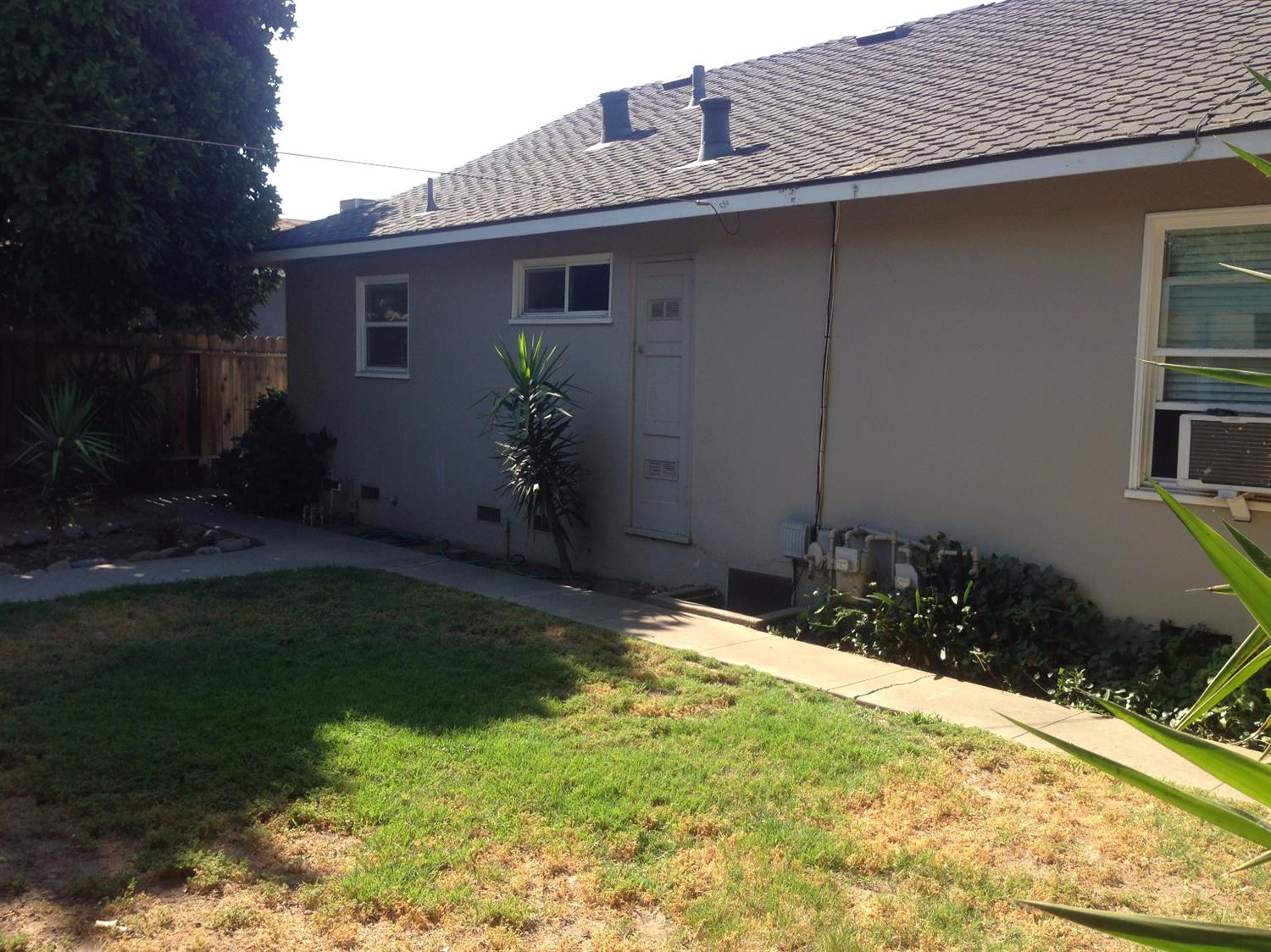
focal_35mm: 33
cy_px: 476
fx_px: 1211
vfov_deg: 42.9
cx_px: 636
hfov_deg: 55.4
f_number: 2.4
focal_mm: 4.12
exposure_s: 1/467
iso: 50
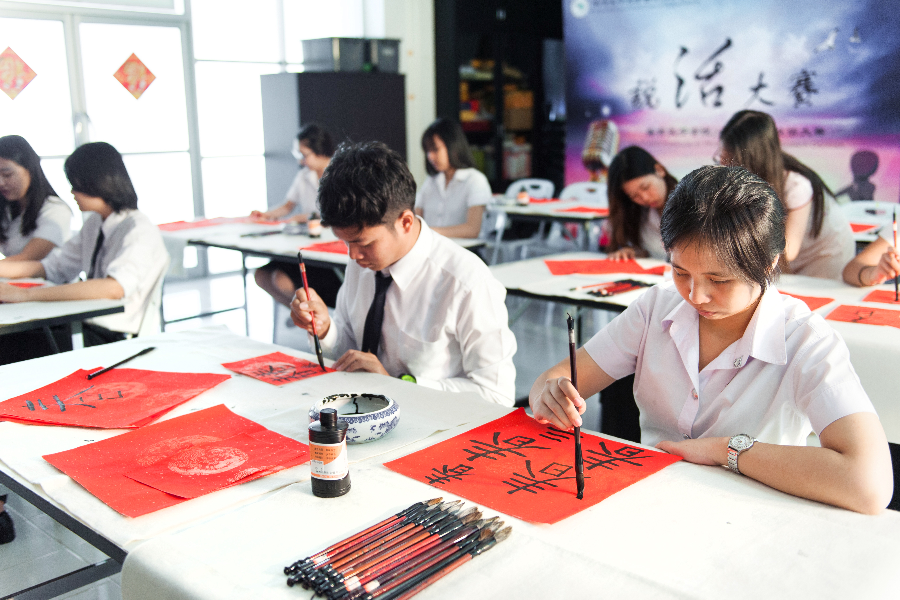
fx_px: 900
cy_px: 292
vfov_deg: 36.9
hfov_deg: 53.1
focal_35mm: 36
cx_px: 459
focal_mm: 35
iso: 400
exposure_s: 1/60
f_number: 2.8
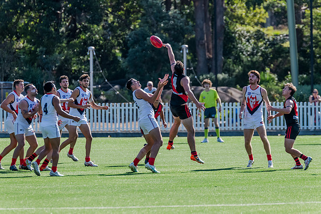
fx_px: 3895
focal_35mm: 437
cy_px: 104
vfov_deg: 3.2
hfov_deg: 4.7
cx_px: 165
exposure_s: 1/1600
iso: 800
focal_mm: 420
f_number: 7.1
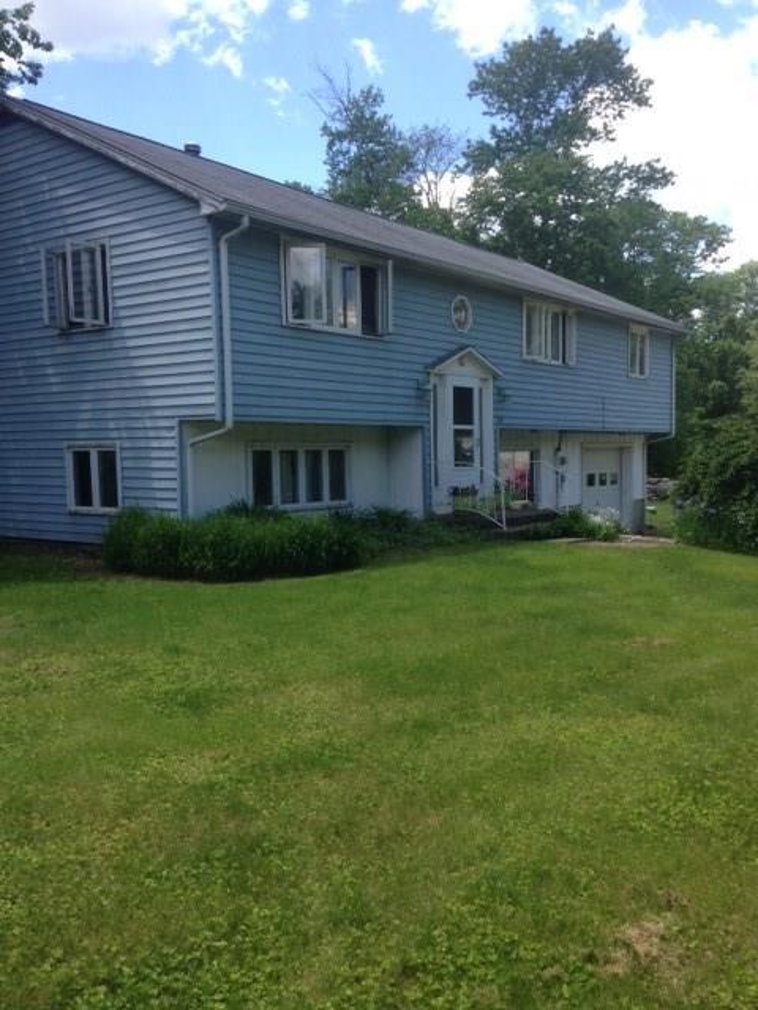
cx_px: 379
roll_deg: +0.2
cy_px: 505
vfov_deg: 55.4
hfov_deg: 42.9
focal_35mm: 33
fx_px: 963
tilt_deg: -6.3
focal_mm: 4.12
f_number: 2.4
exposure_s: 1/686
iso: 50
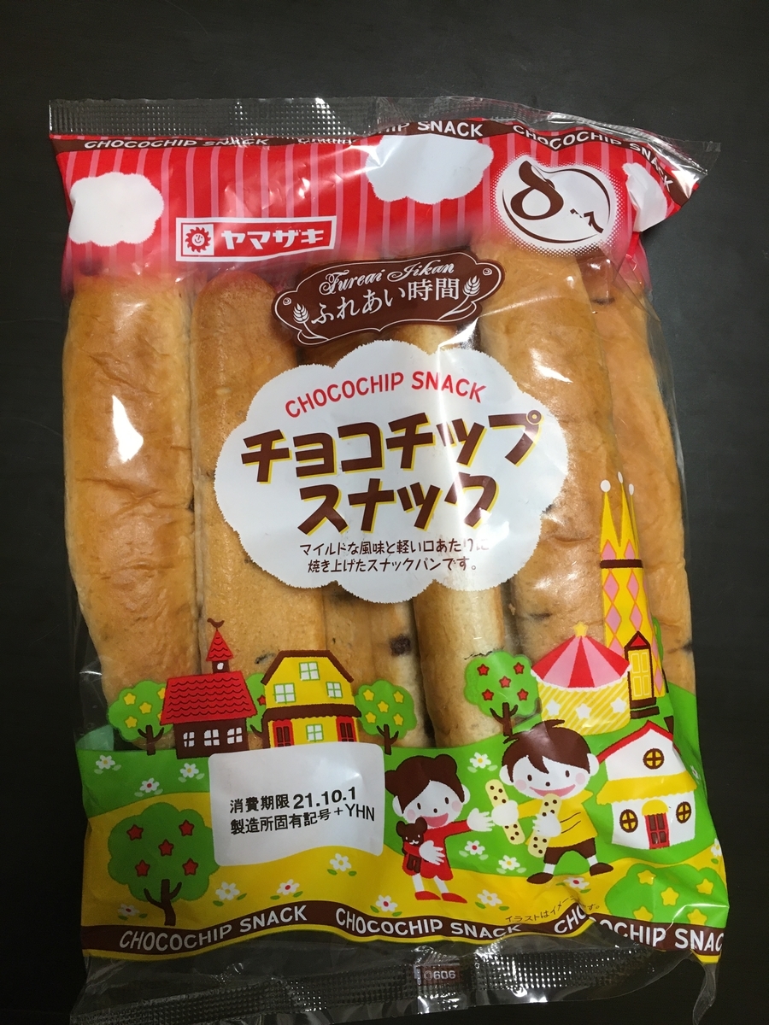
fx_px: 859
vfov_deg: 61.7
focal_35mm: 29
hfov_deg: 48.2
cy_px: 512
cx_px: 384
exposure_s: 1/30
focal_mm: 4.15
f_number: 2.2
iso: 80
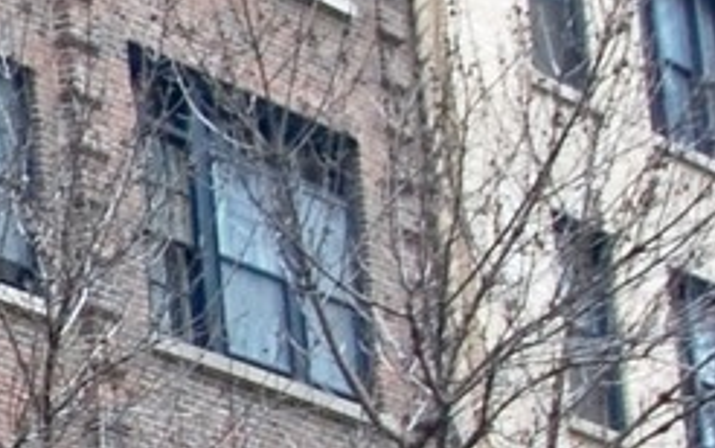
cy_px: 698
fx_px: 4698
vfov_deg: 5.4
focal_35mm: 241
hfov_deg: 7.4
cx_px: -1609
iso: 200
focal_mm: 24
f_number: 8
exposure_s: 1/20
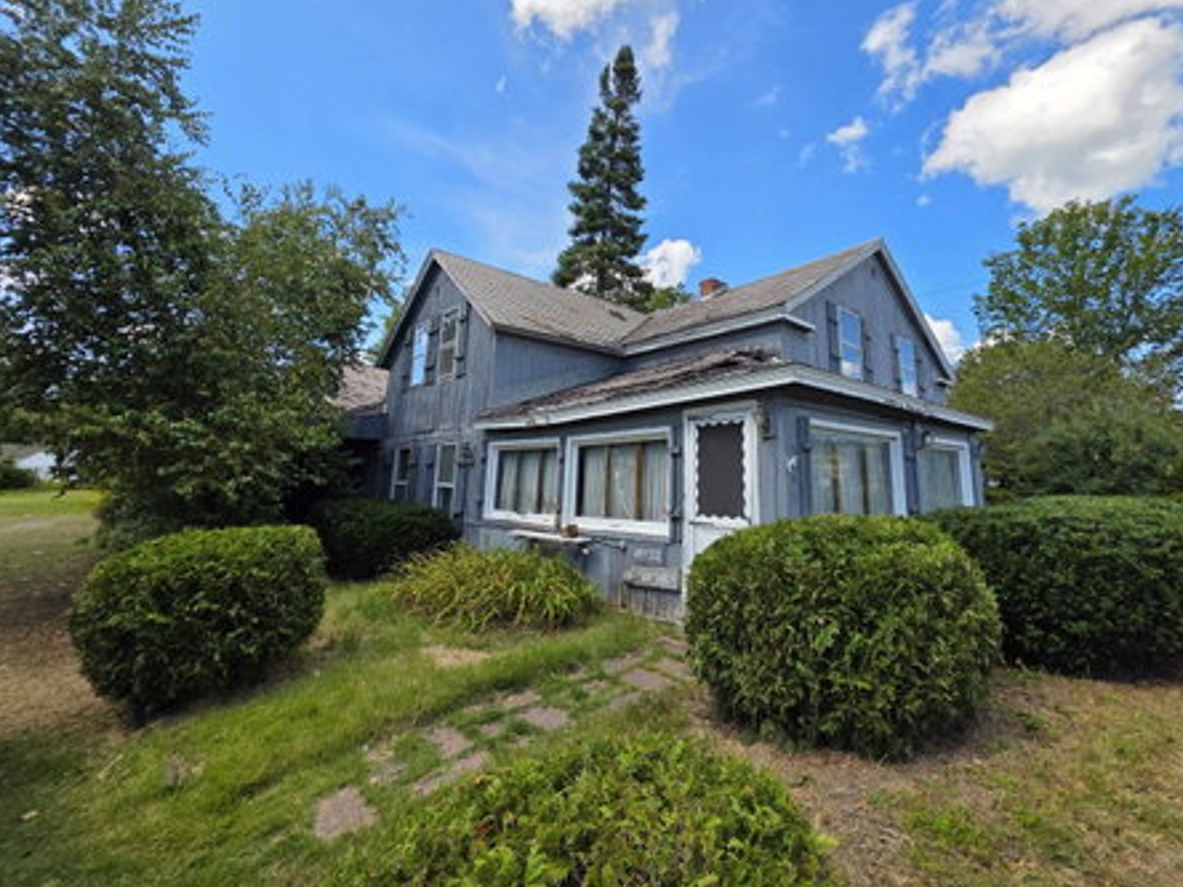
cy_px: 386
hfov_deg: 97.7
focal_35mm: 15
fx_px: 513
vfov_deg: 81.3
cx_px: 666
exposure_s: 1/1336
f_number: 1.9
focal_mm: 2.2
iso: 40
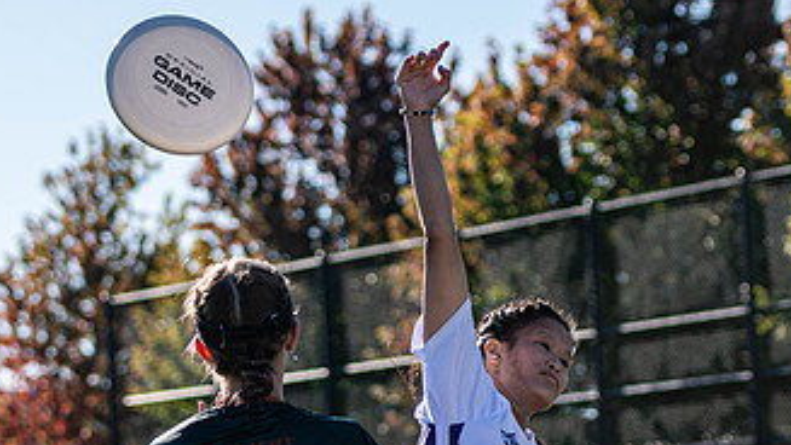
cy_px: 253
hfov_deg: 11.0
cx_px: 435
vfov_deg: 6.2
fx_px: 4090
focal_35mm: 195
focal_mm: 70
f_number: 2.8
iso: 100
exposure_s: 1/1250
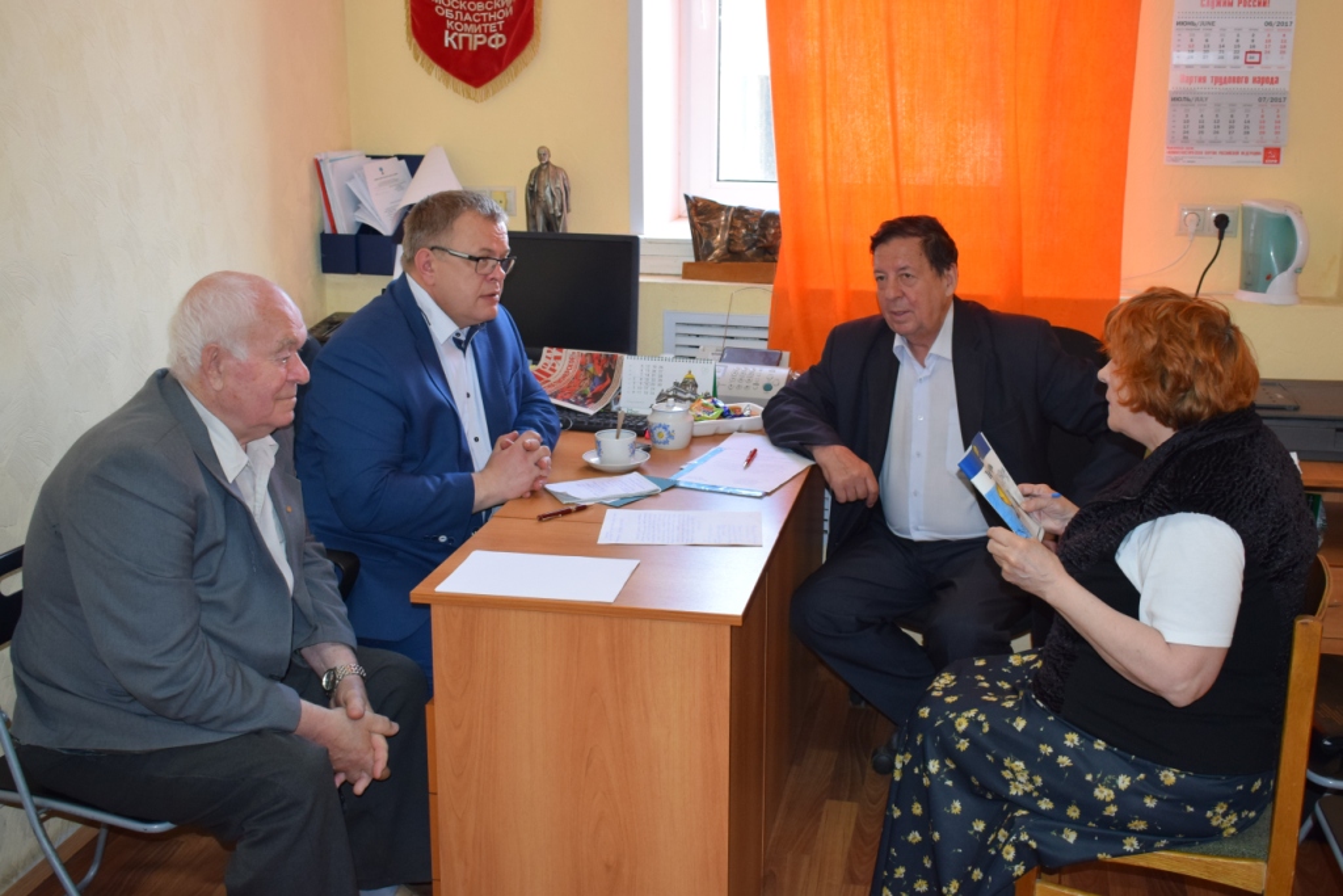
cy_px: 448
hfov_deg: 53.1
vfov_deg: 36.9
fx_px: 1343
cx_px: 672
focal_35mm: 36
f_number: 5
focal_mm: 24
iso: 800
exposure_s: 1/100
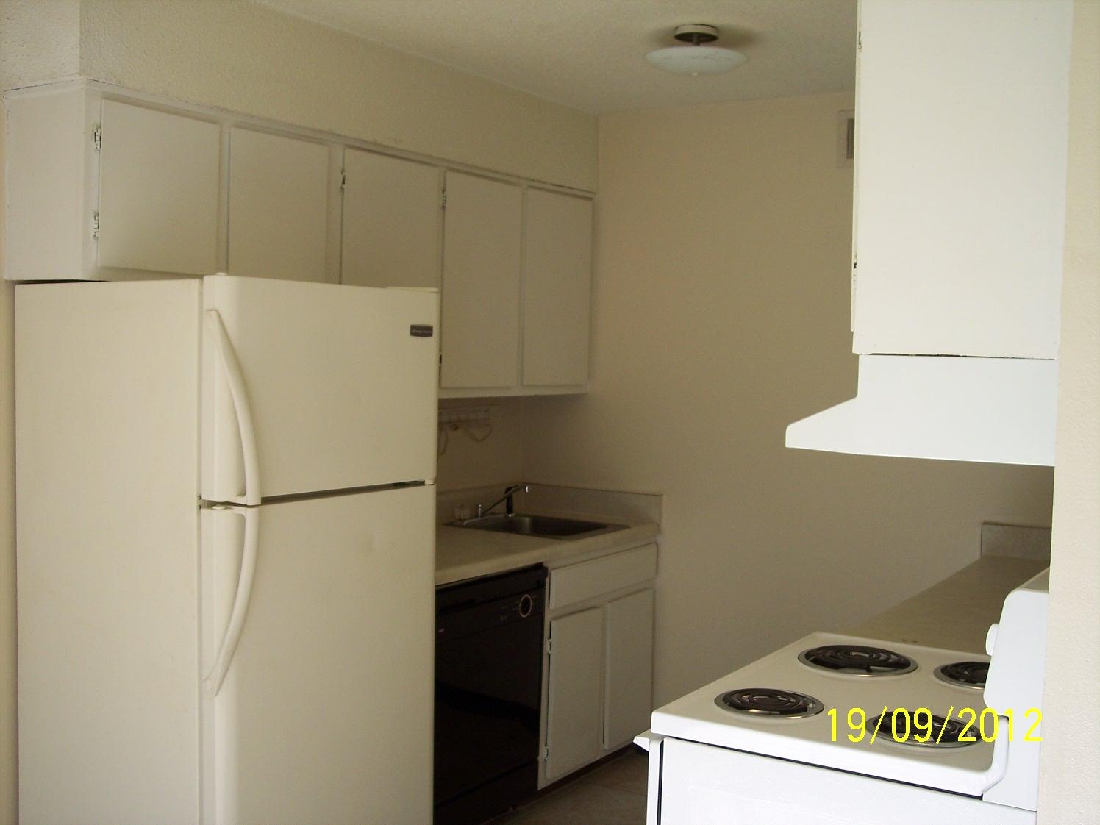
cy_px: 412
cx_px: 550
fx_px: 1239
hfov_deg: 47.9
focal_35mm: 39
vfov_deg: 36.8
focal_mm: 8
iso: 100
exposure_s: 1/180
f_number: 3.4
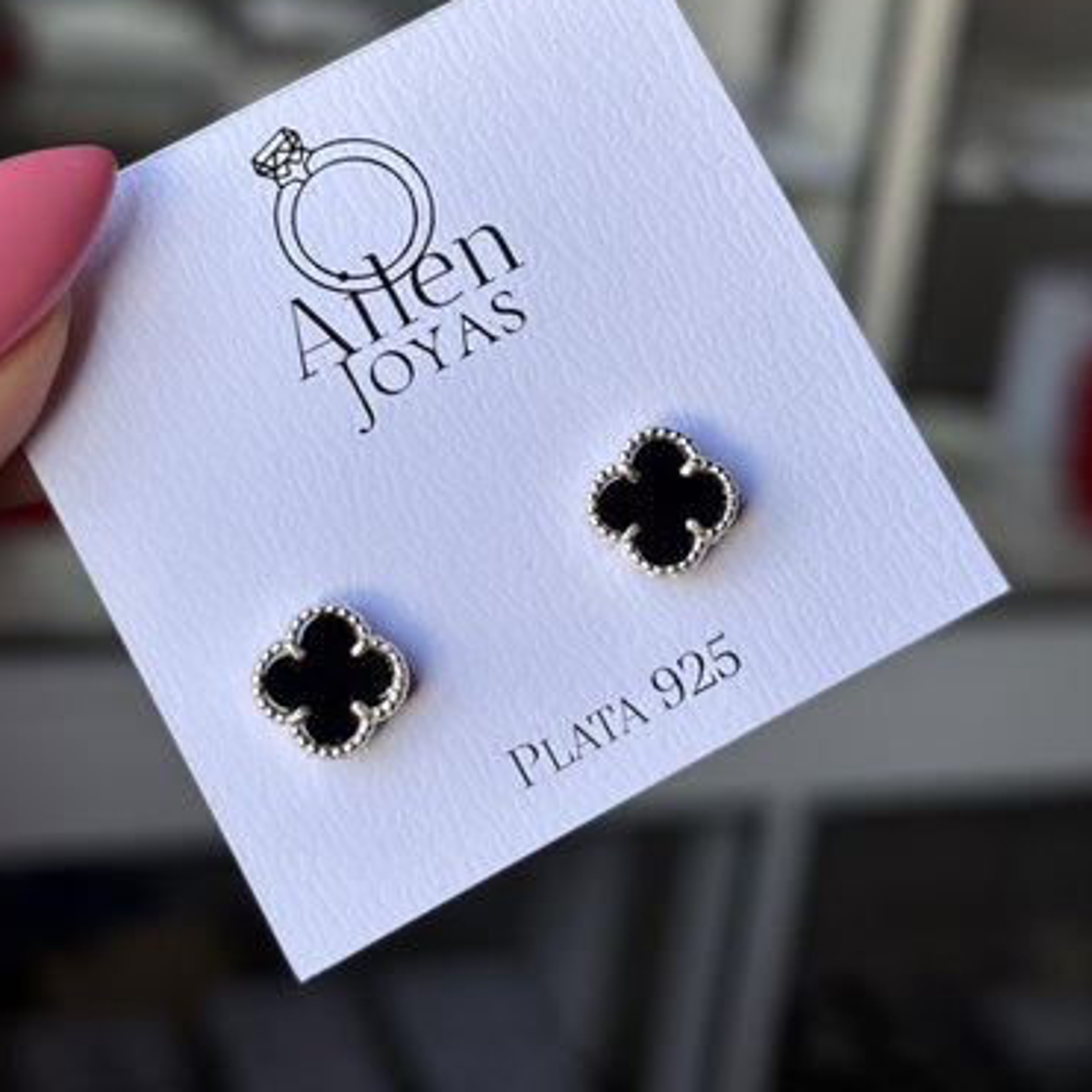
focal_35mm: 66
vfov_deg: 26.0
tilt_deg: -18.3
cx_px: 512
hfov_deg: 26.1
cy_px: 416
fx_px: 2356
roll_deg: -6.2
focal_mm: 5.96
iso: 32
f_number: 1.6
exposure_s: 1/279
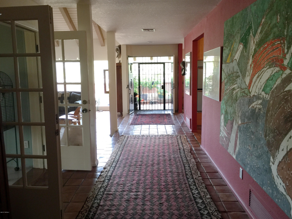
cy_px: 110
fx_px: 245
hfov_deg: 61.7
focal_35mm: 29
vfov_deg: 48.2
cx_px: 146
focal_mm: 4.15
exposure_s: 1/15
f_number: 2.2
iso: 64
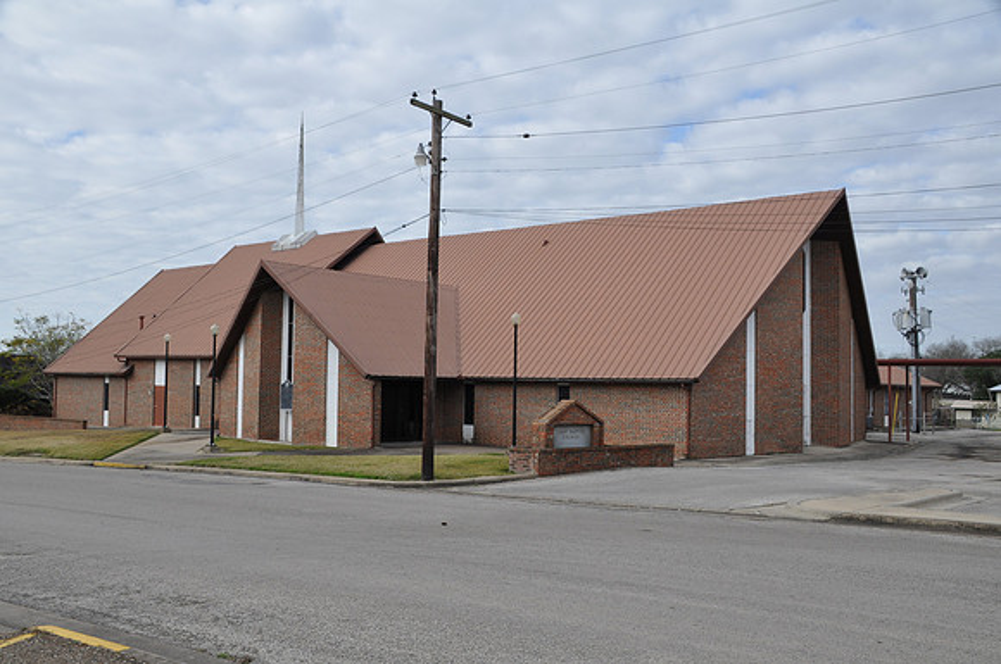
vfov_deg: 36.8
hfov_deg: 53.2
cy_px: 332
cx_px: 500
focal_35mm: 36
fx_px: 1000
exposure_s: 1/125
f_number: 11
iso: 200
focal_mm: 24
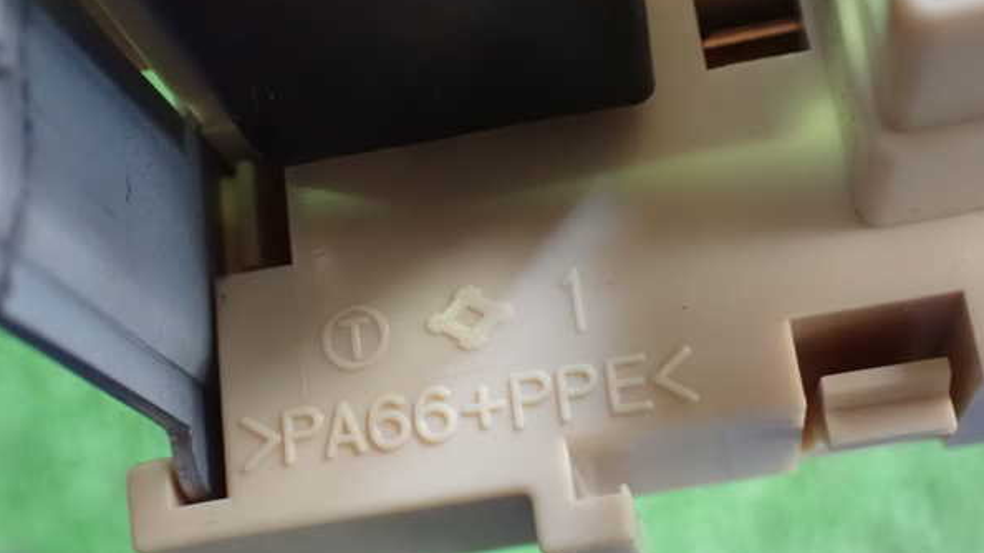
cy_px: 300
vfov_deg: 21.8
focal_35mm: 55
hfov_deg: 37.9
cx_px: 490
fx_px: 1435
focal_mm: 9.01
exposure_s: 1/40
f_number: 3.2
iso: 1600
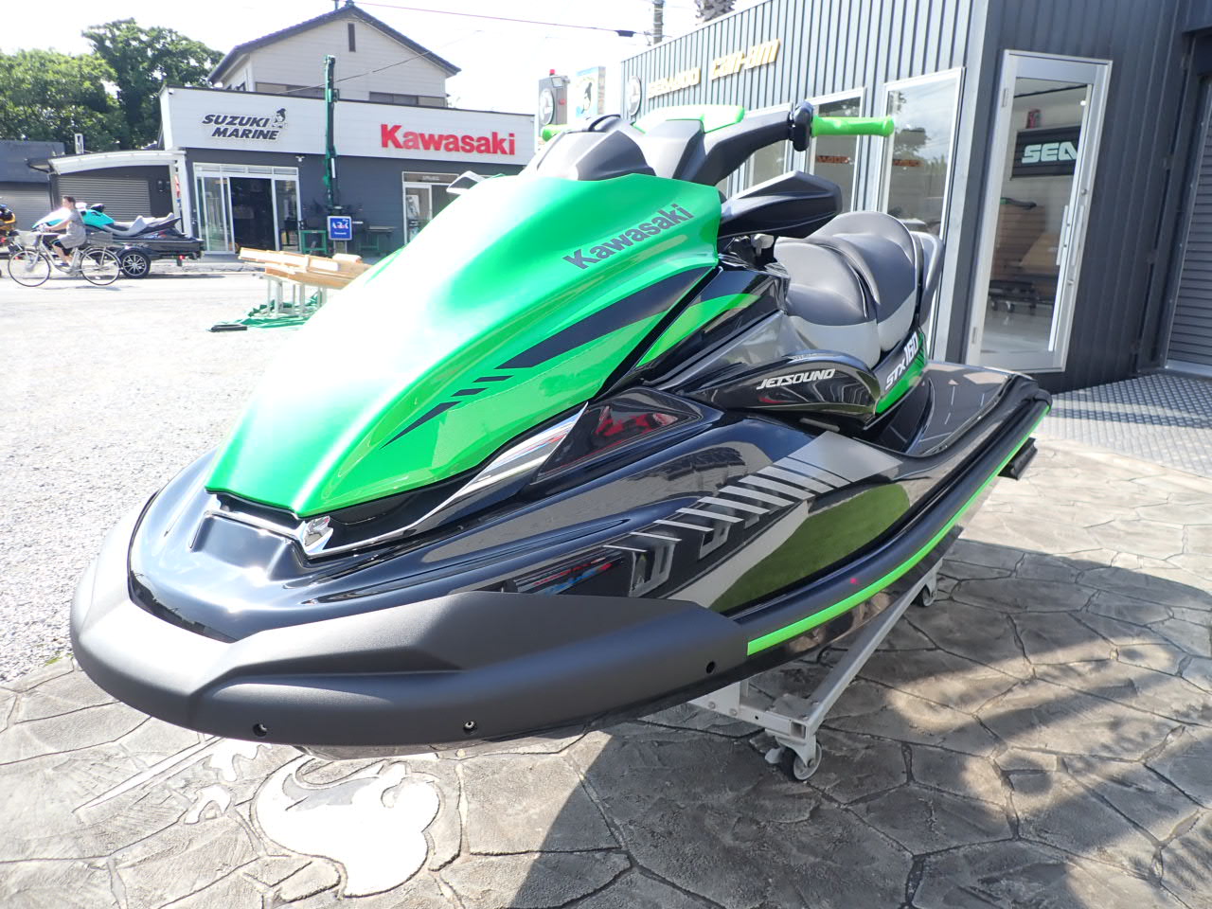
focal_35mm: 25
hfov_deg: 69.4
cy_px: 454
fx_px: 875
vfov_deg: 54.9
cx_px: 606
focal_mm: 4.5
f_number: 2.8
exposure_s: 1/500
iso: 100
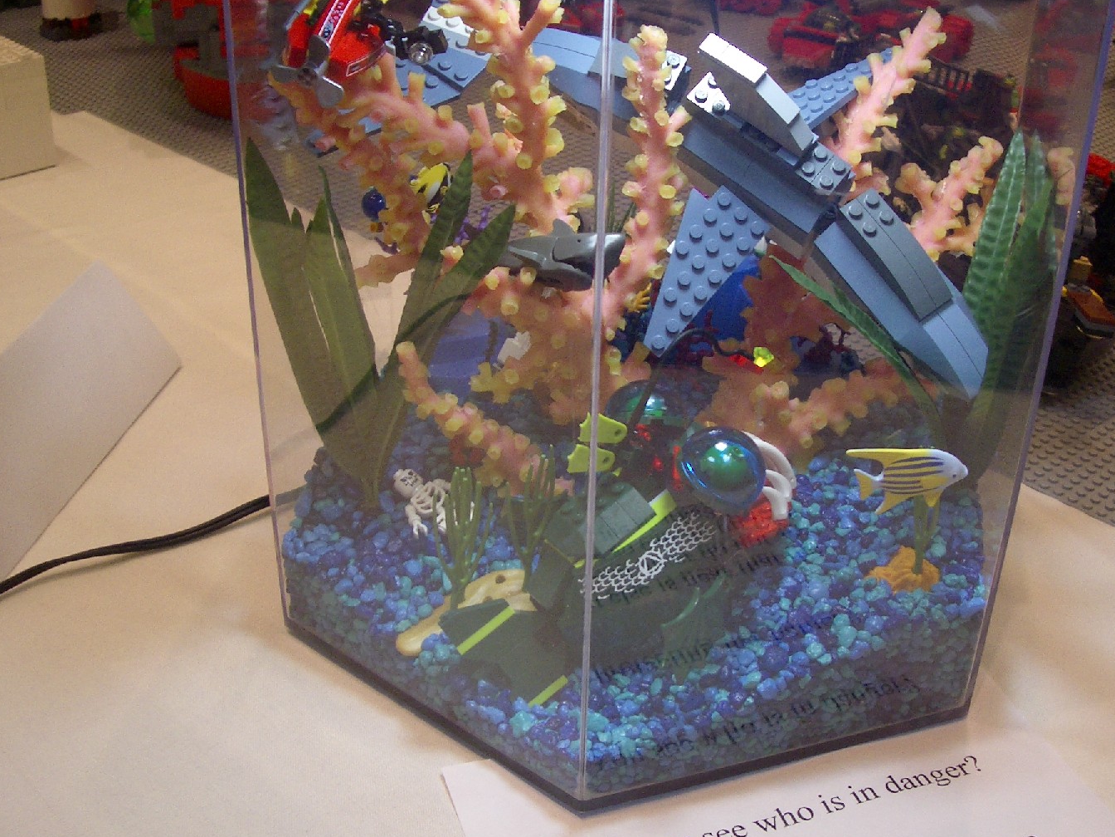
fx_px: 1449
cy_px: 362
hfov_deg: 41.9
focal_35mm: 45
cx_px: 657
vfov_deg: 32.1
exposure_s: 1/100
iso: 100
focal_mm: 5.8
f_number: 2.6
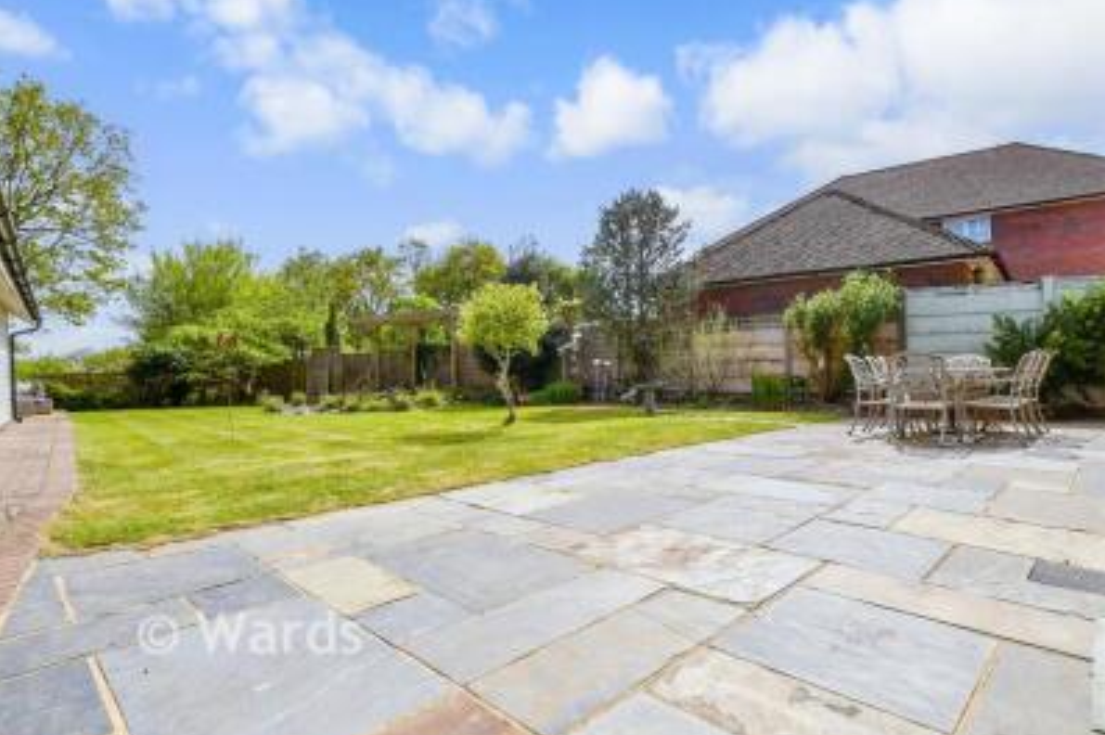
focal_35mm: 18
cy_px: 330
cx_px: 568
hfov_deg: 90.0
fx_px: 552
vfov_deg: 67.1
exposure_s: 1/640
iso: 160
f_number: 8
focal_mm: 10
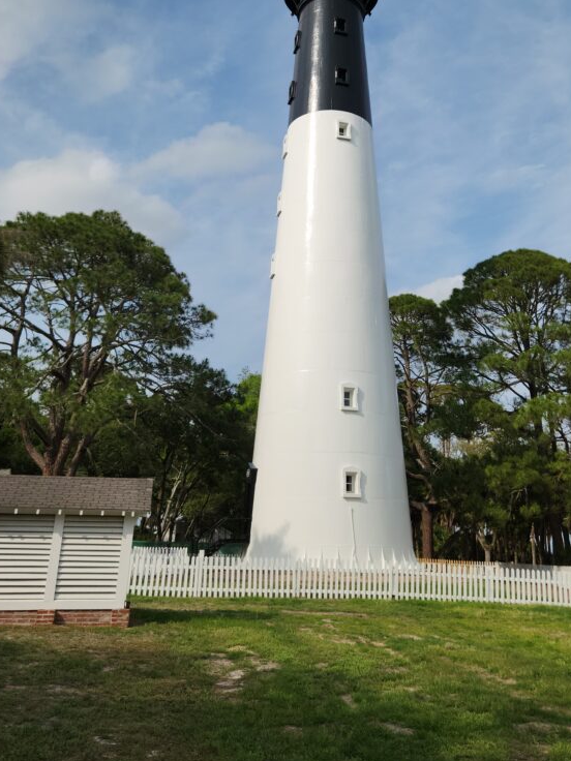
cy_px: 246
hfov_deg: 44.1
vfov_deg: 55.5
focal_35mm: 32
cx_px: 319
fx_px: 704
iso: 20
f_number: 1.8
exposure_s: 1/3109
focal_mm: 5.4
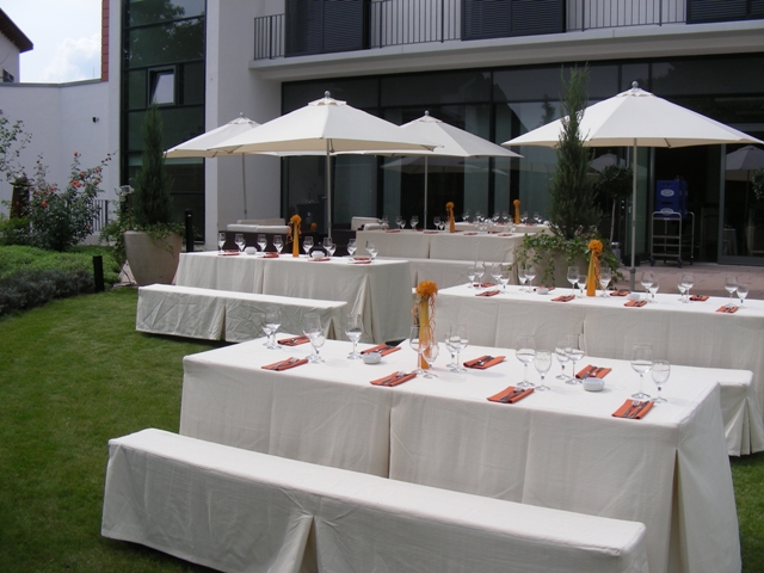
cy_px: 286
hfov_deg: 49.0
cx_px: 382
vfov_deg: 37.7
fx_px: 839
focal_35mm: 38
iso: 50
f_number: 4
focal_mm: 6.3
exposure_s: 1/572
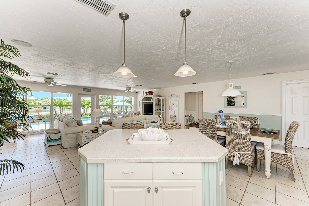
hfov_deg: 104.3
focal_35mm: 14
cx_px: 154
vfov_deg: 81.2
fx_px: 120
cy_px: 103
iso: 100
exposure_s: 1/80
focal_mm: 14
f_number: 7.1
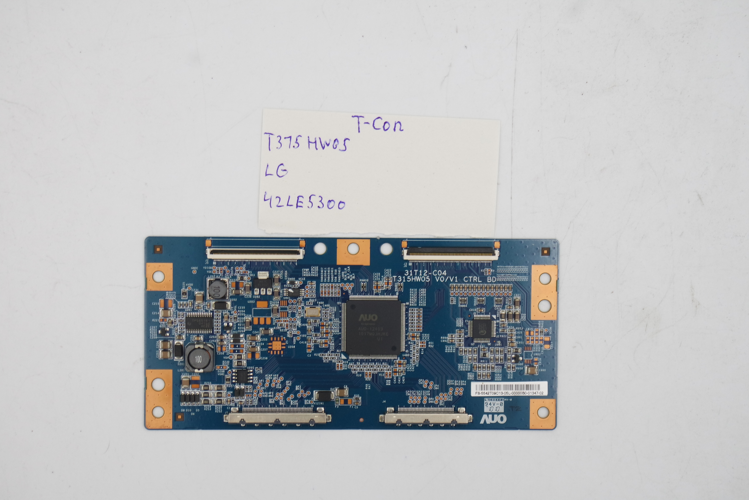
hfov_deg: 30.1
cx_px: 374
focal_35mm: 67
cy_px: 250
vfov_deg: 20.3
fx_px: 1394
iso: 200
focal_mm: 25
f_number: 5.6
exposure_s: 1/125
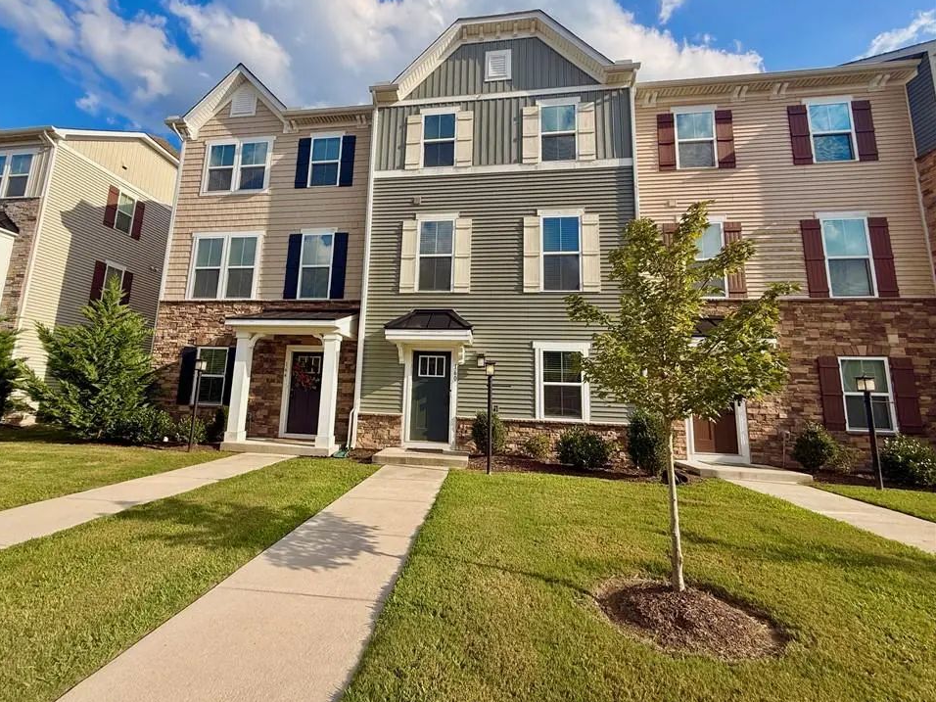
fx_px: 406
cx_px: 436
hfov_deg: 98.0
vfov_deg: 81.7
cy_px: 337
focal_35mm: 15
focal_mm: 2.22
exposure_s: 1/1901
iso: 50
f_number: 2.2
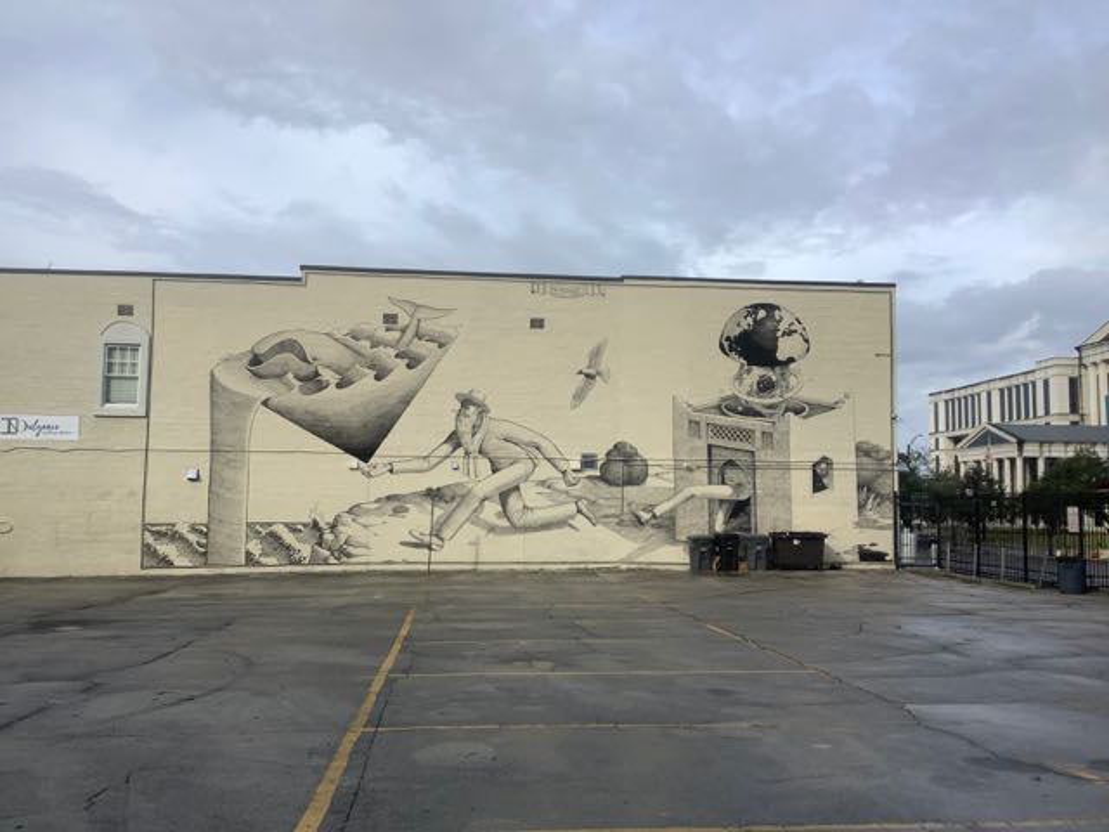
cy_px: 416
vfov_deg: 45.4
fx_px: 993
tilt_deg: +4.8
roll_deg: -0.8
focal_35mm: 31
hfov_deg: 58.4
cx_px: 554
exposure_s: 1/1314
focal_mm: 3.3
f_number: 2.4
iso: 25
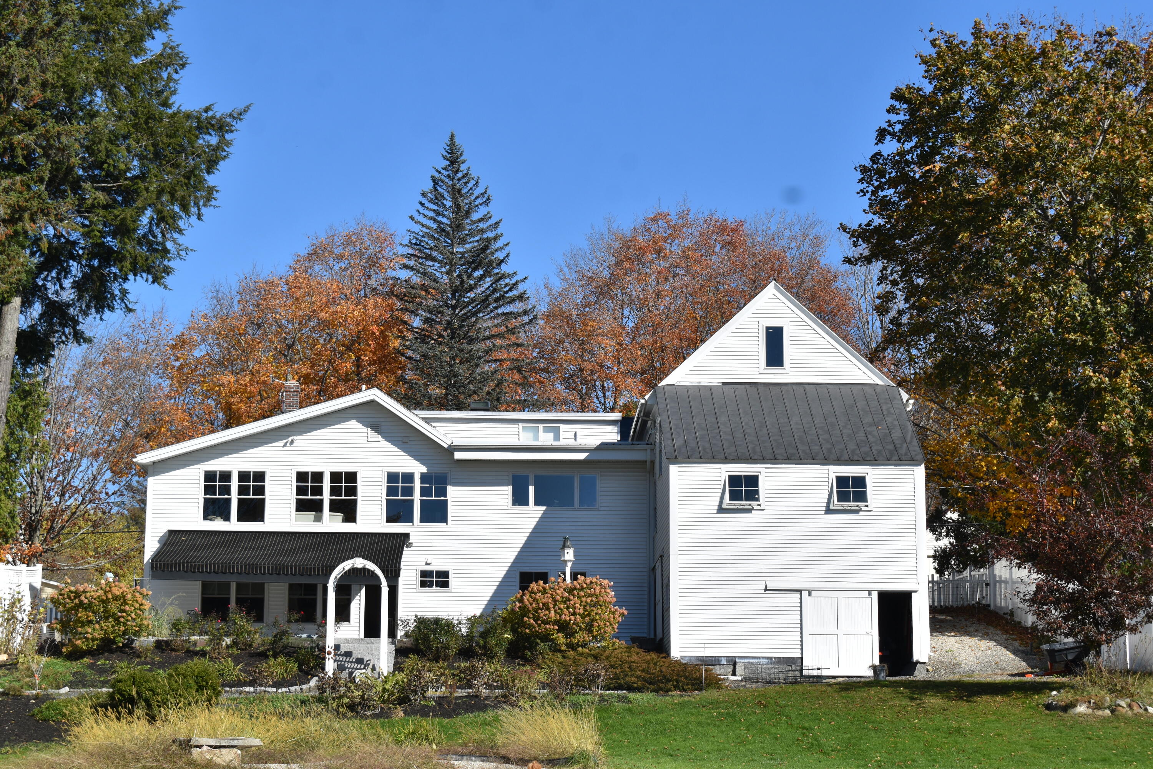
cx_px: 576
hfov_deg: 28.1
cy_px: 384
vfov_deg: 18.9
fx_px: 2306
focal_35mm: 72
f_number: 9
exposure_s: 1/400
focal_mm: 48
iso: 100
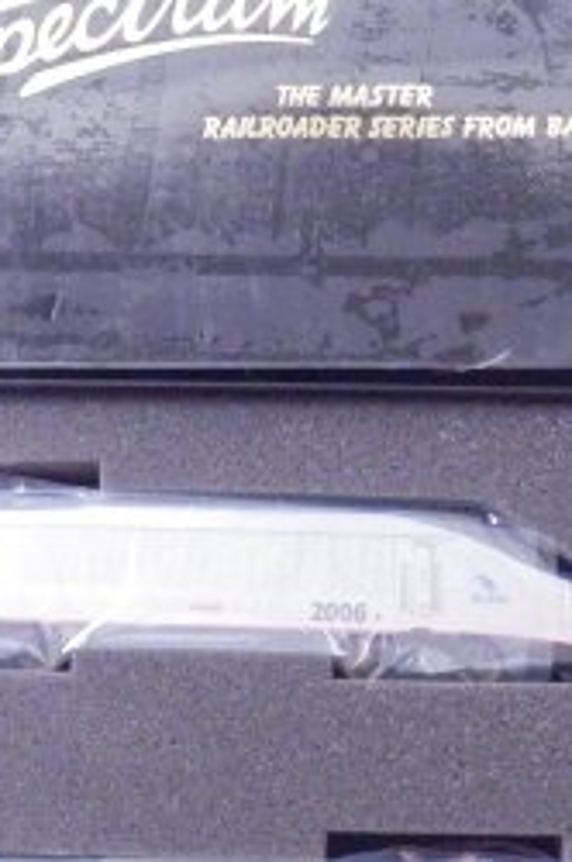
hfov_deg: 13.6
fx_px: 2390
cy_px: 417
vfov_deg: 20.4
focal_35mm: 100
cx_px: 176
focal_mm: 7.3
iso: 2000
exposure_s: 1/160
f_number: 3.7
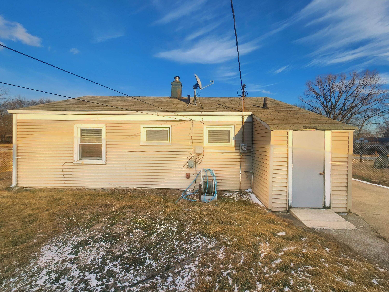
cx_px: 194
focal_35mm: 13
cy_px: 146
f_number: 2.2
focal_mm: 2.2
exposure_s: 1/1111
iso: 50
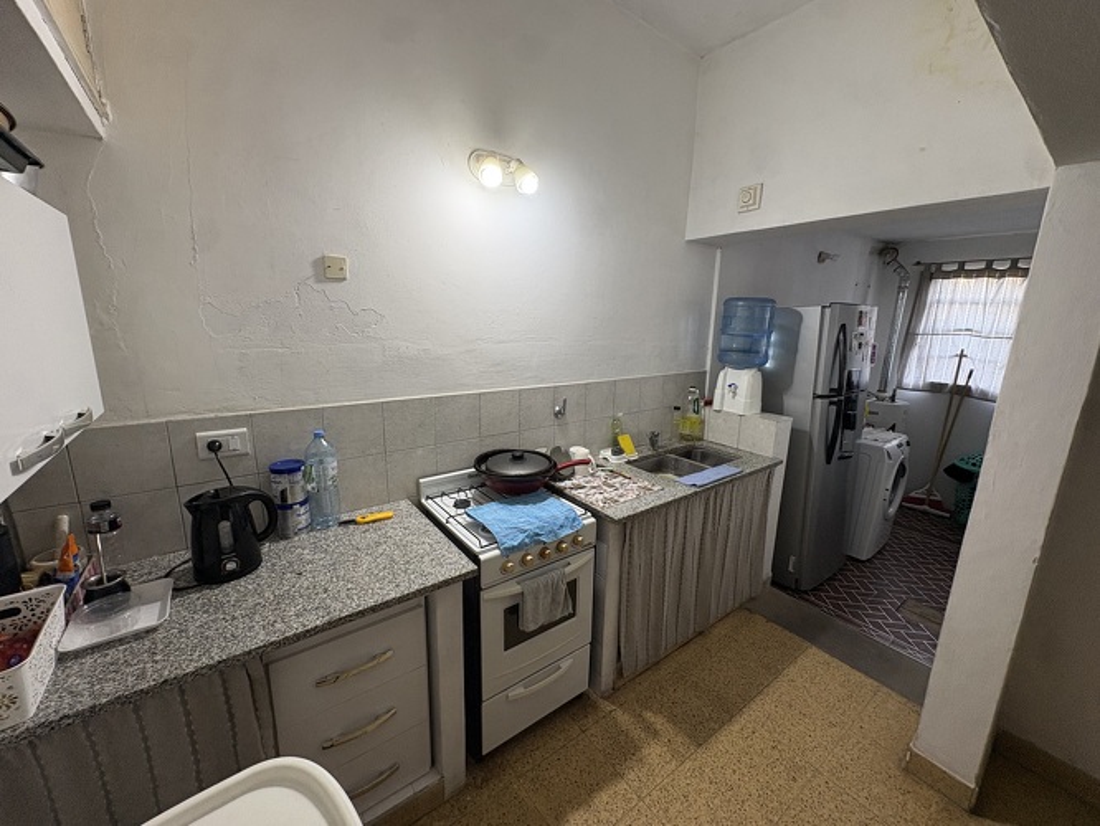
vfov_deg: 85.7
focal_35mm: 14
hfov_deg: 102.0
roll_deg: -1.0
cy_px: 413
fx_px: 445
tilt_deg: -12.0
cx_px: 550
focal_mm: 2.22
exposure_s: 1/50
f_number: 2.2
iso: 160
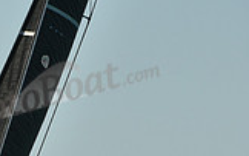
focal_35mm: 914
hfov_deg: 2.3
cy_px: 195
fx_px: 6198
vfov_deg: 1.4
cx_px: -135
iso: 250
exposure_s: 1/1250
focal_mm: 250
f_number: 7.1
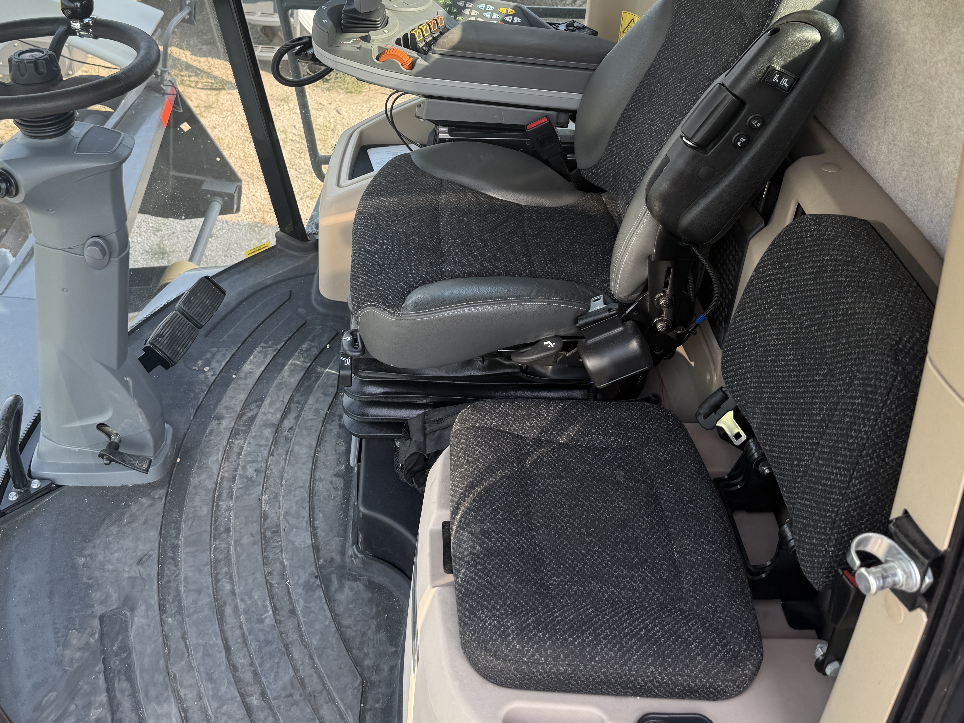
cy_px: 230
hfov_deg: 53.8
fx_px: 947
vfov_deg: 41.2
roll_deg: -7.4
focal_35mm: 34
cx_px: 416
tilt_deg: -31.3
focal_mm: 6.76
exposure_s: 1/461
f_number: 1.78
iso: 80
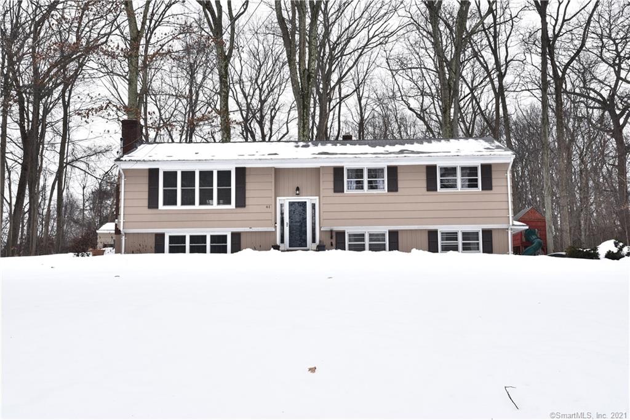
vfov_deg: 30.5
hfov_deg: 44.5
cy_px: 210
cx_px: 315
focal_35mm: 44
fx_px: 770
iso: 200
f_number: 11
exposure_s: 1/50
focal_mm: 44
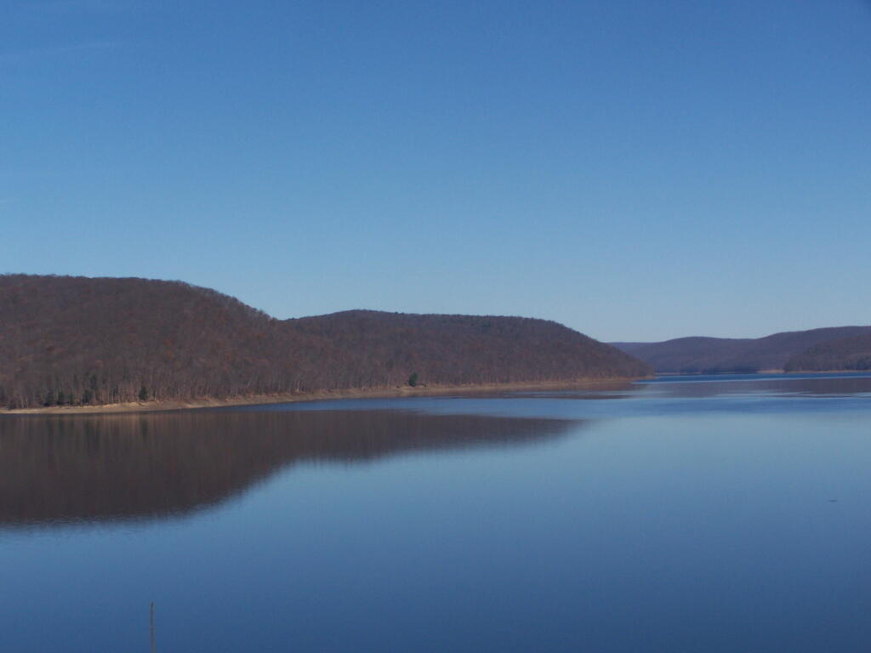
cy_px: 326
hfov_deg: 26.0
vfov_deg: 19.6
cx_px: 436
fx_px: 1887
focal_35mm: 75
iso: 100
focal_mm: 12.4
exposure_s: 1/1000
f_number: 6.3
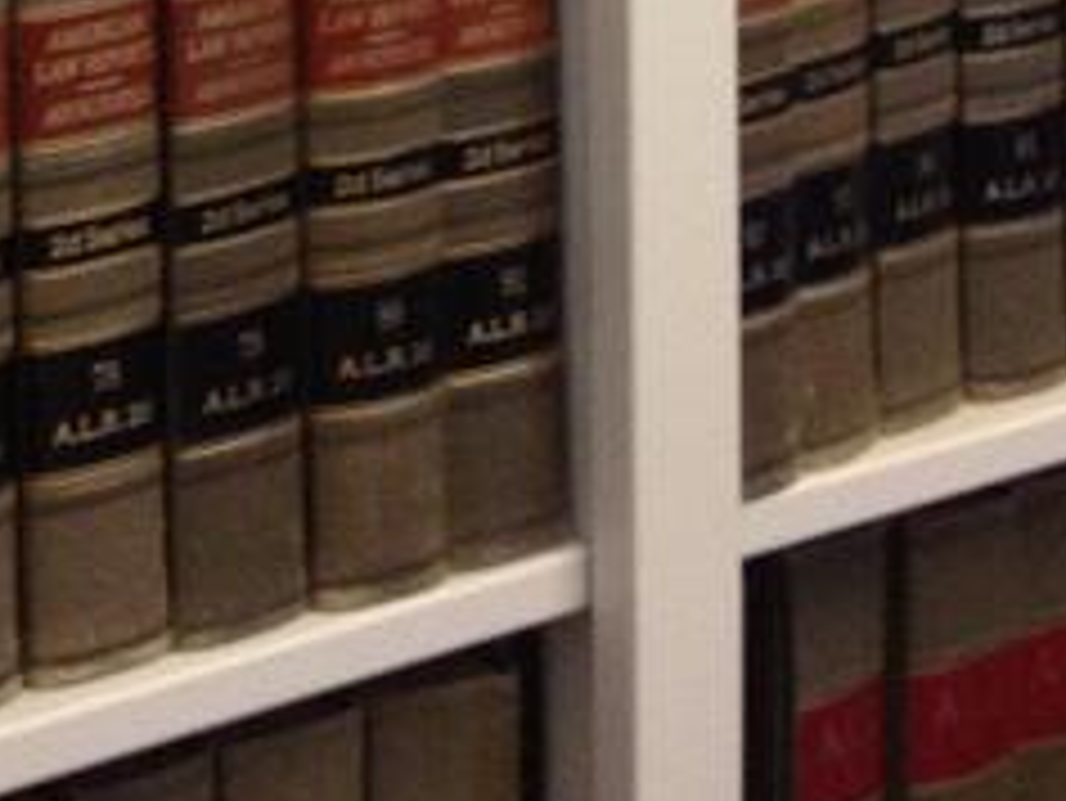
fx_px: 5207
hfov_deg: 11.5
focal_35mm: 169
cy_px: -997
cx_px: -70
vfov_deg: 8.2
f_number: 2.4
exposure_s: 1/20
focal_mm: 4.28
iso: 160
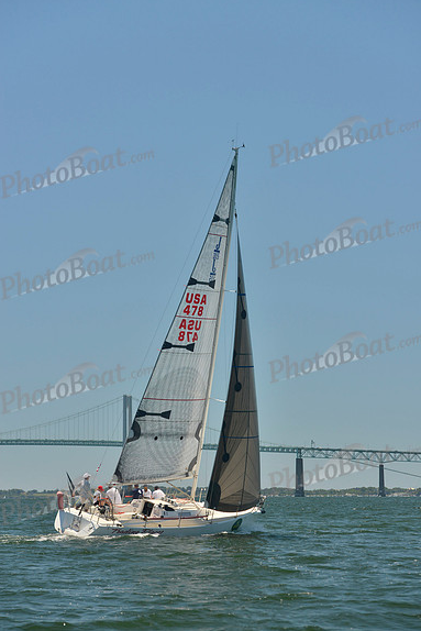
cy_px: 313
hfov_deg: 14.7
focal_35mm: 93
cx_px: 212
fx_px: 1630
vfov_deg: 21.9
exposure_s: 1/800
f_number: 6.3
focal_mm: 92
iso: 280
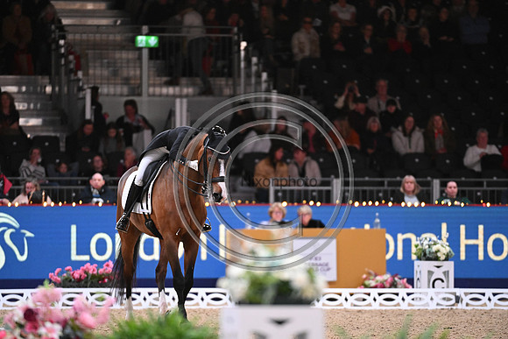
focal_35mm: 400
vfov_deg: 3.4
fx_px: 5646
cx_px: 254
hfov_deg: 5.2
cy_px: 170
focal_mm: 400
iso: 6400
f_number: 4
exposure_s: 1/640
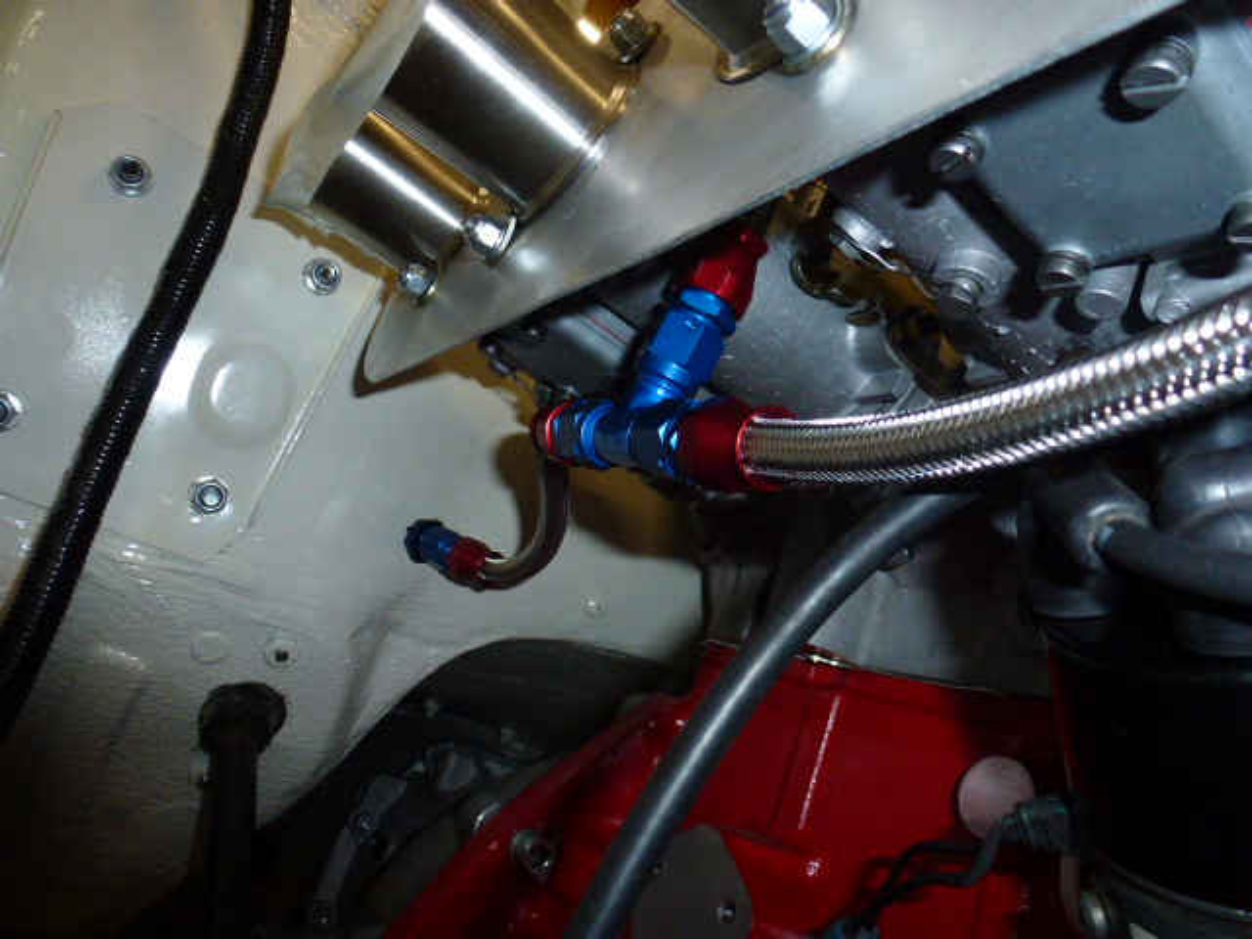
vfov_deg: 56.8
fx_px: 868
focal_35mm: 24
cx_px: 626
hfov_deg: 71.6
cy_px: 470
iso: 400
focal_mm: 4.3
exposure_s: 1/60
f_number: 3.3
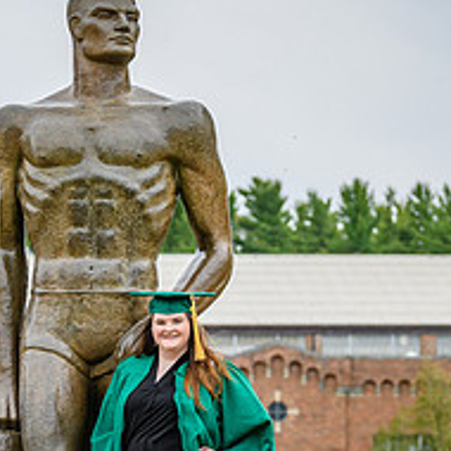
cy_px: 384
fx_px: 3434
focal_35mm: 233
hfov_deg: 7.5
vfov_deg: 7.5
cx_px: 151
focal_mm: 86
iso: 400
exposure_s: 1/1600
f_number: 4
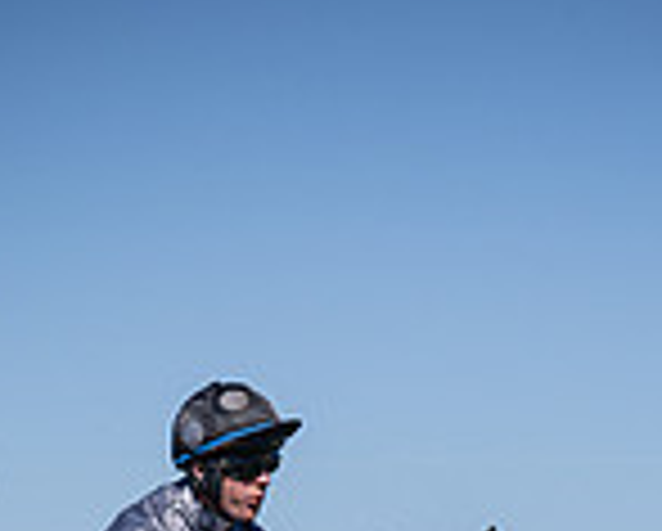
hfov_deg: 6.0
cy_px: 983
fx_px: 6317
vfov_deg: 4.8
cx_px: 718
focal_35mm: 322
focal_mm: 74
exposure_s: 1/2000
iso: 110
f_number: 4
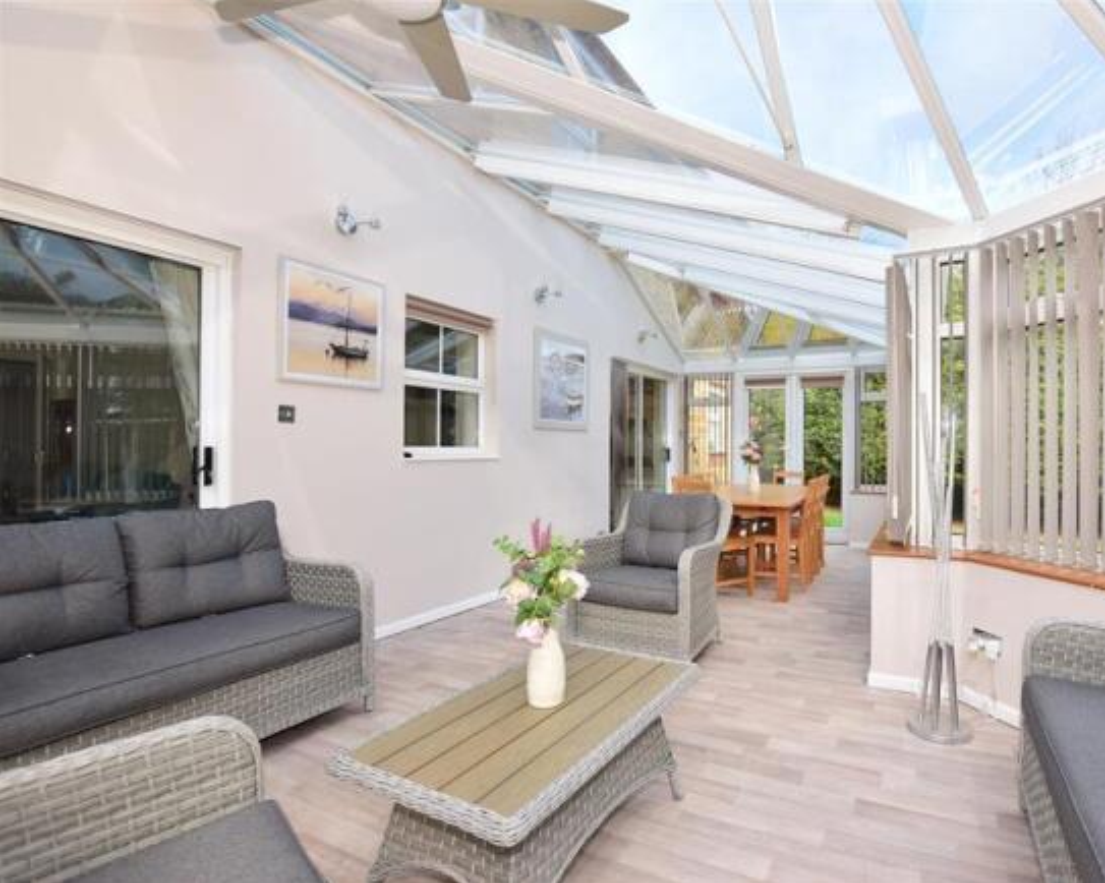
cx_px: 665
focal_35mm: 17
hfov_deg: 88.5
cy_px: 443
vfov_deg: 76.9
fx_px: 556
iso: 400
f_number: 5.6
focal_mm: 10
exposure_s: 1/125
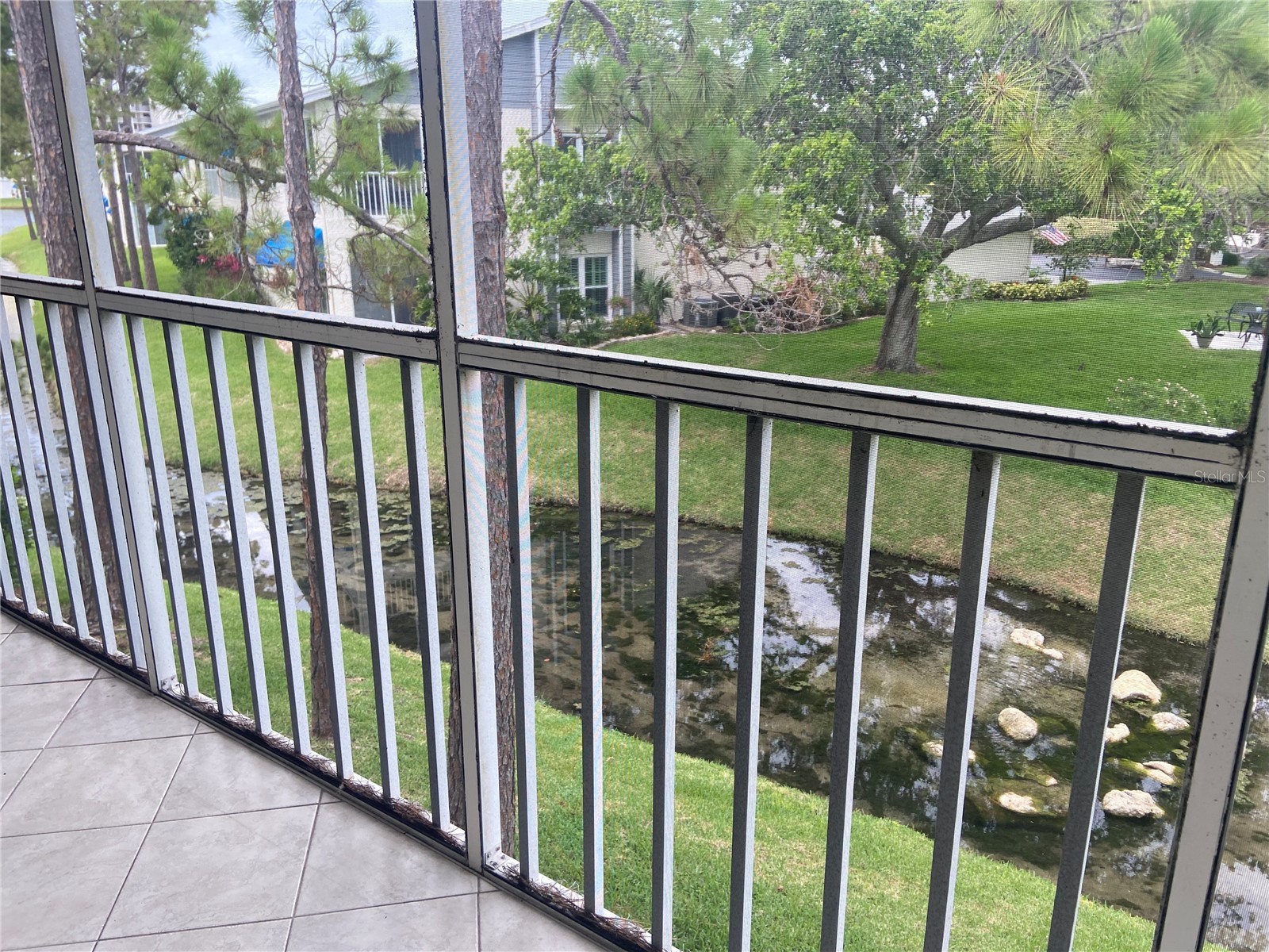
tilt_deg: -18.3
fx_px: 953
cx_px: 634
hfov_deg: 67.3
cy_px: 476
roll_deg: -0.4
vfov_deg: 53.1
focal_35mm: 26
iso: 32
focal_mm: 4.25
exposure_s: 1/285
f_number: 1.8
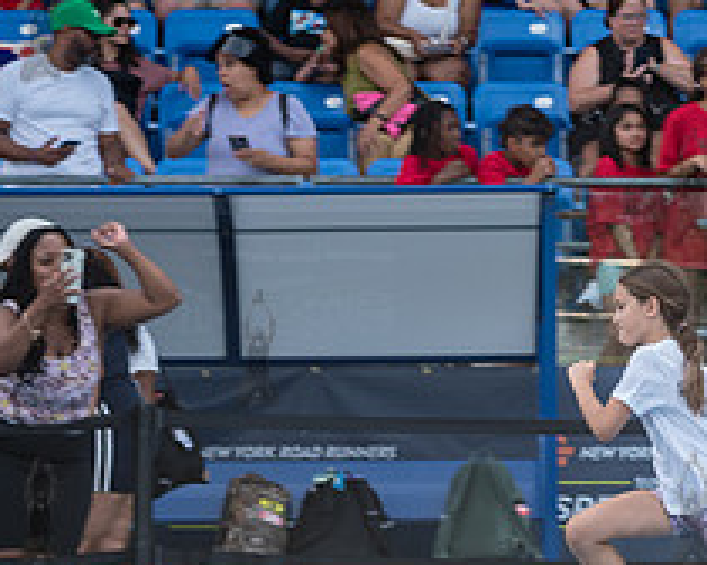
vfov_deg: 4.9
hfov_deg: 6.1
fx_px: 6591
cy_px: 510
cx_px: 690
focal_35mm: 315
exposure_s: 1/320
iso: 160
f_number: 5.6
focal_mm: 120
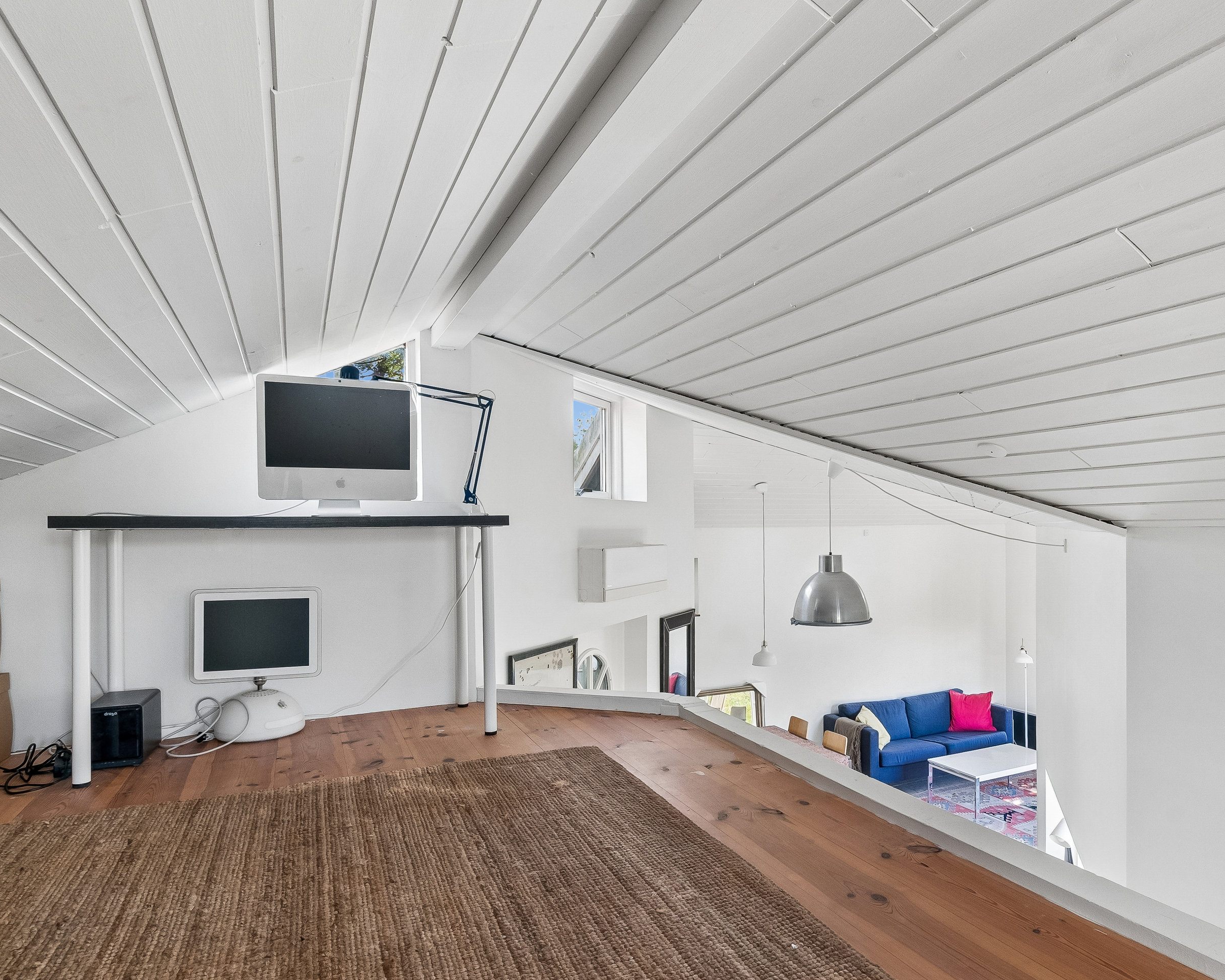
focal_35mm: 21
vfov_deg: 65.5
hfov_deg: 77.0
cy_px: 506
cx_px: 719
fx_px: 761
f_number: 10
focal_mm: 12
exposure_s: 1/4
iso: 200
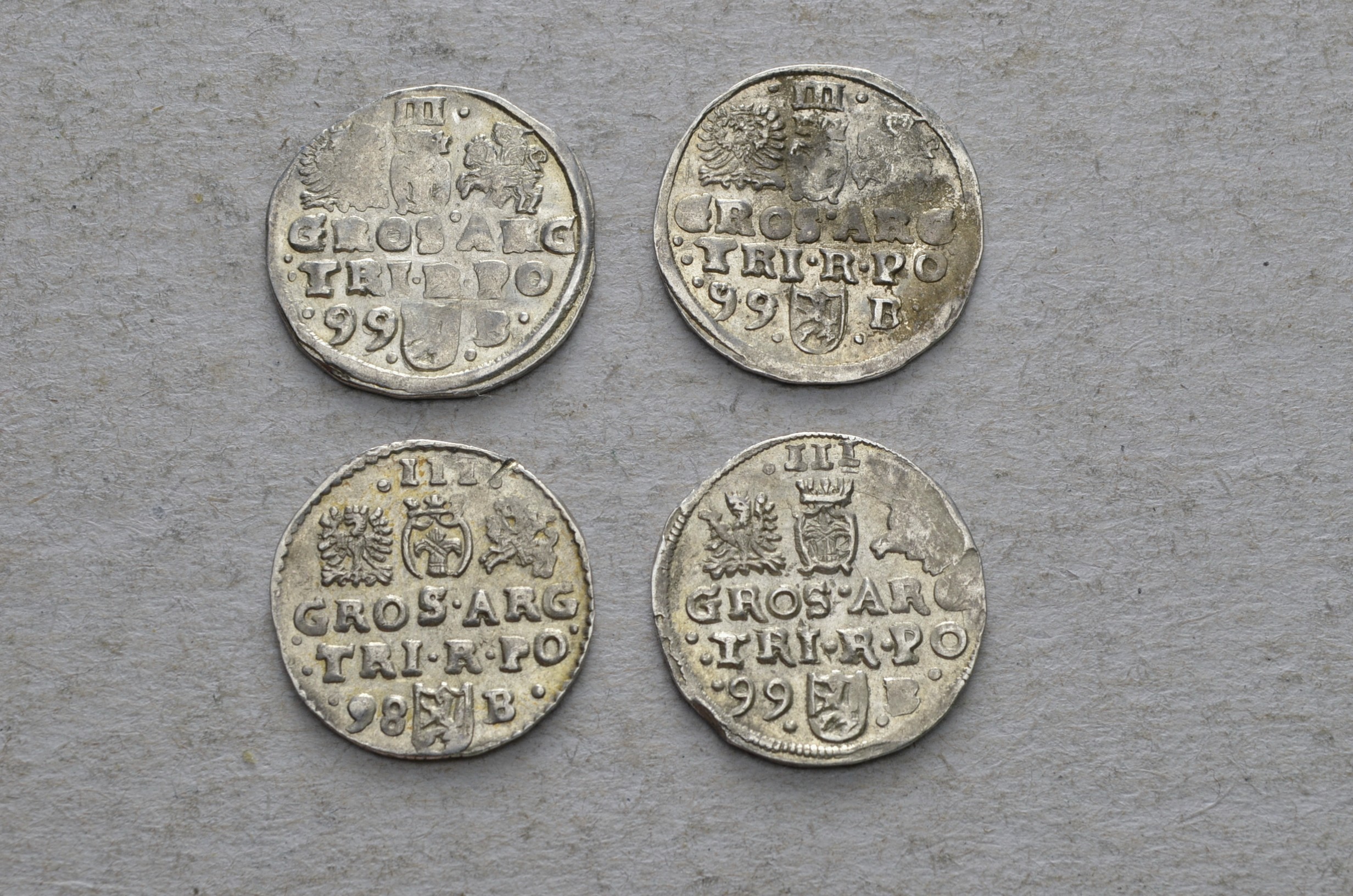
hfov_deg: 24.7
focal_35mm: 82
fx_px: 3094
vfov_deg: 16.5
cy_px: 448
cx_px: 676
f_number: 14
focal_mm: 55
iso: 400
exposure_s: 1/200
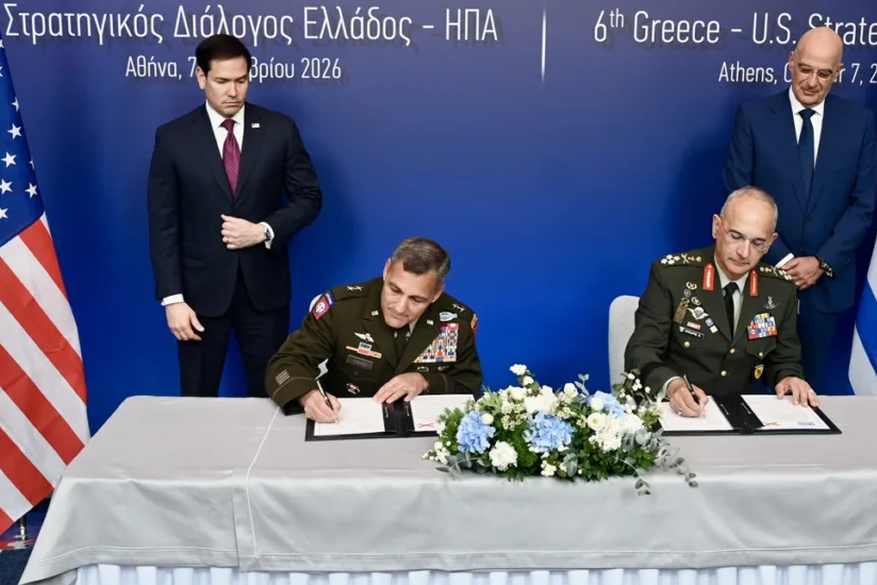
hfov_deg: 47.0
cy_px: 224
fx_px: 999
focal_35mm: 41
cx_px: 540
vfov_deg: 32.5
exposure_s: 1/640
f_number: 2.8
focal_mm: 33
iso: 2000
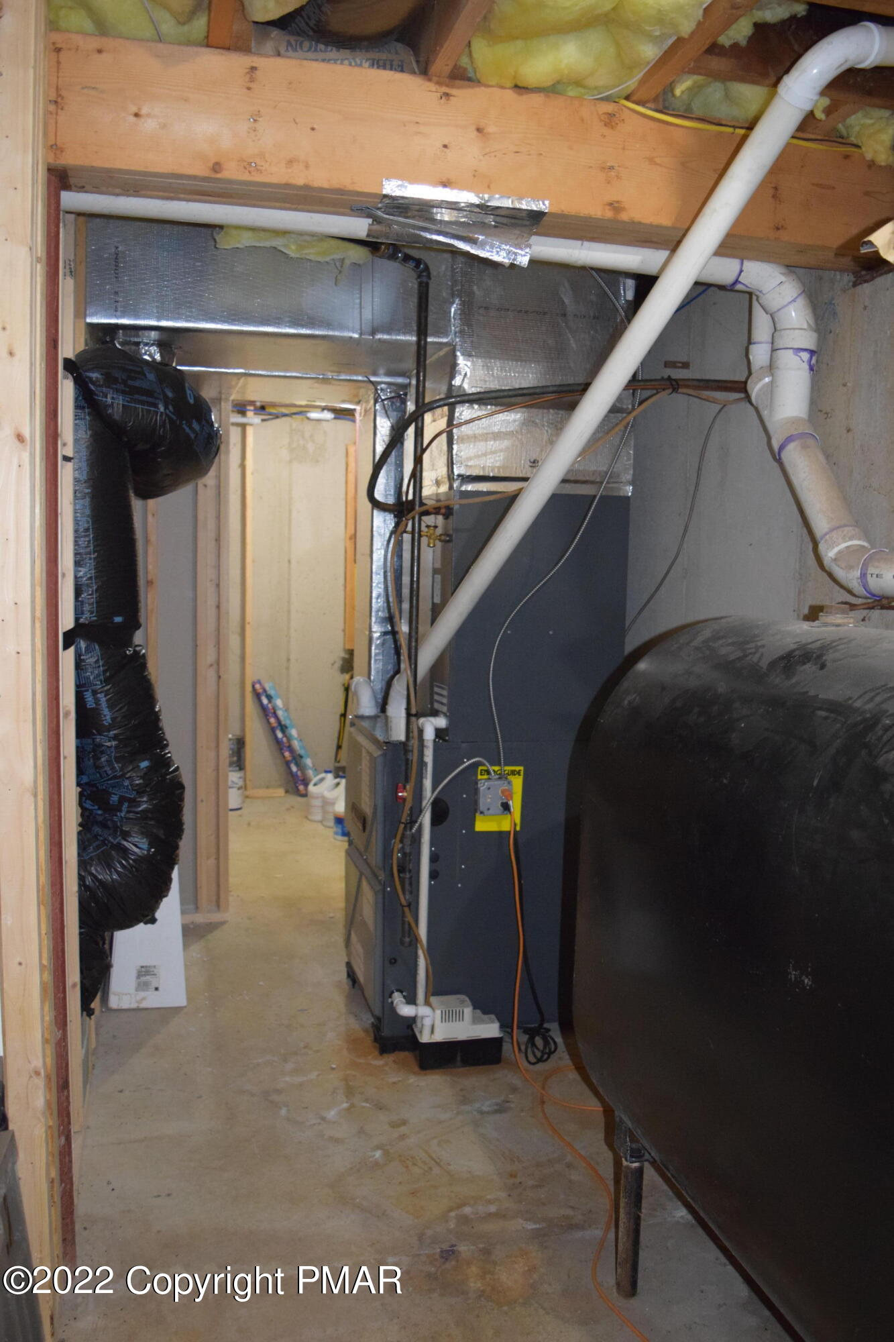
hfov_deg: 43.6
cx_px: 447
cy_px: 671
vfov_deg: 61.9
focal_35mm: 30
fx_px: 1118
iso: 3200
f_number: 3.5
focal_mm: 20
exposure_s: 1/60
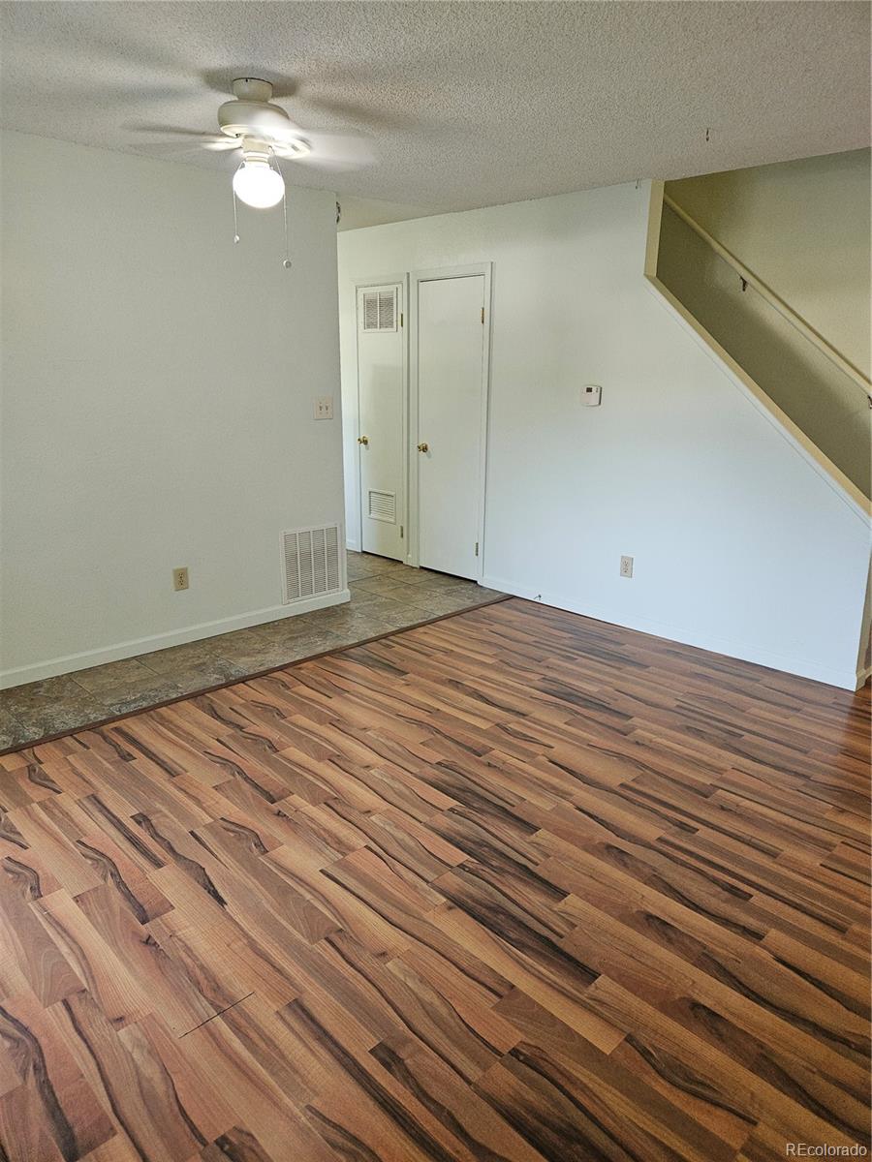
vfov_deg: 73.9
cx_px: 436
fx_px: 773
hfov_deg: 58.9
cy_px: 581
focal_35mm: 23
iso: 100
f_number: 1.8
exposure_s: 1/40
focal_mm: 5.4
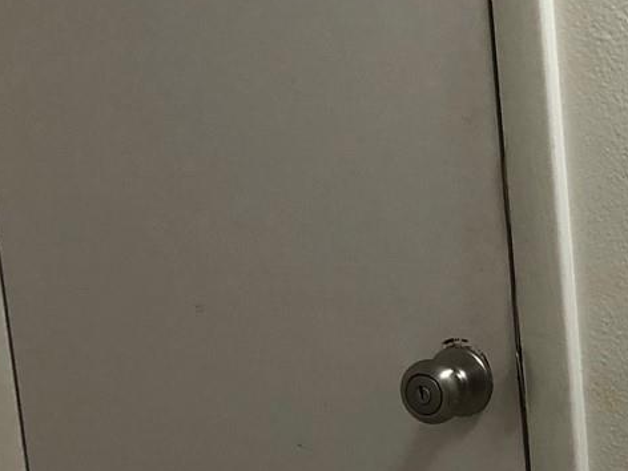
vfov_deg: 15.4
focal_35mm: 95
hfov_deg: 18.5
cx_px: 909
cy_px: 402
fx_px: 1723
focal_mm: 3.99
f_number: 1.8
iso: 40
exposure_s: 1/20
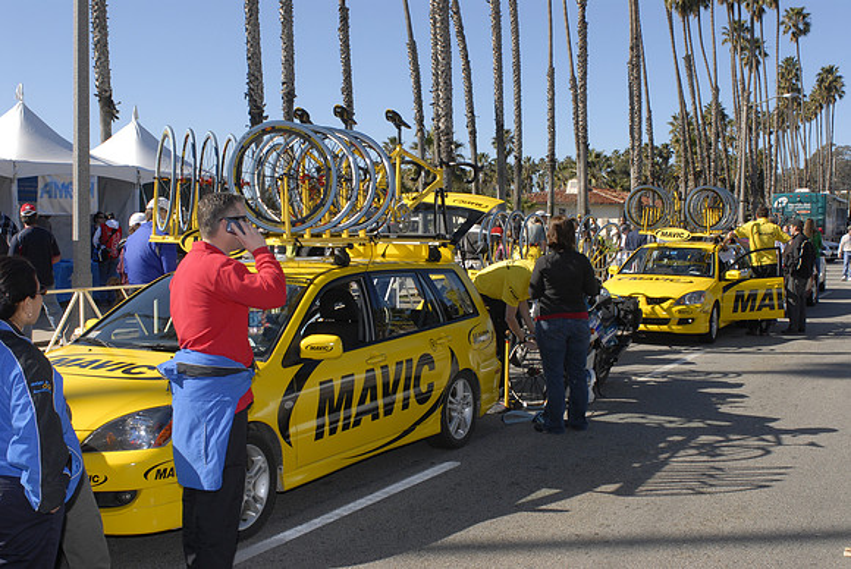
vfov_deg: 32.0
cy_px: 284
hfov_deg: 46.4
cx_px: 426
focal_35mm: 42
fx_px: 994
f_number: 10
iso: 200
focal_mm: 28
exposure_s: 1/250
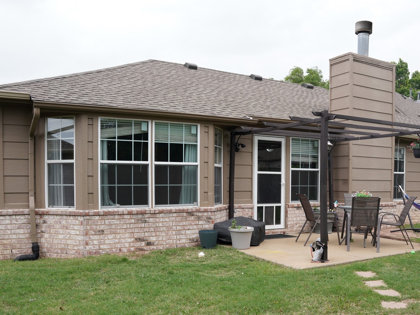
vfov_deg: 41.4
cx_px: 236
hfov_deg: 53.8
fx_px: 412
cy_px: 199
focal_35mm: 34
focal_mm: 24
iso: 160
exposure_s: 1/125
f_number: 9
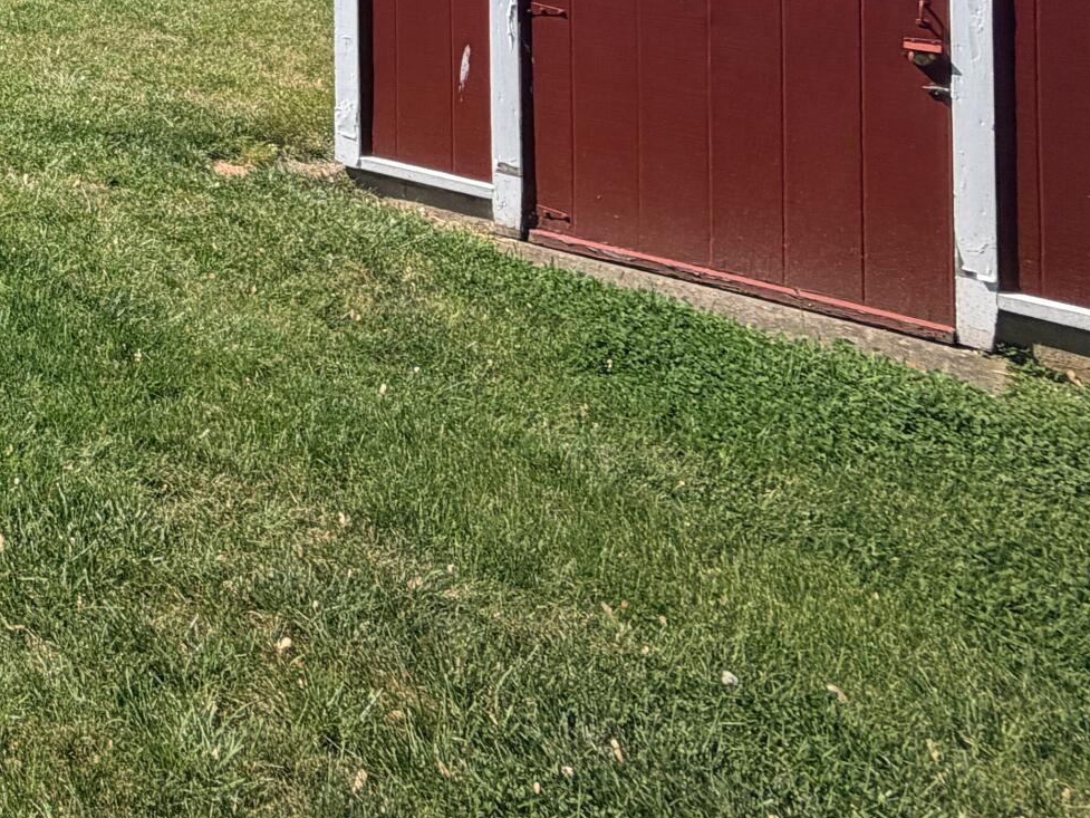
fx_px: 1354
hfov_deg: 29.3
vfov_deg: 27.2
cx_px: -499
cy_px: -287
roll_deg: +1.1
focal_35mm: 43
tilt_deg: -0.3
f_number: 2.2
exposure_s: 1/770
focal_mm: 2.22
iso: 20
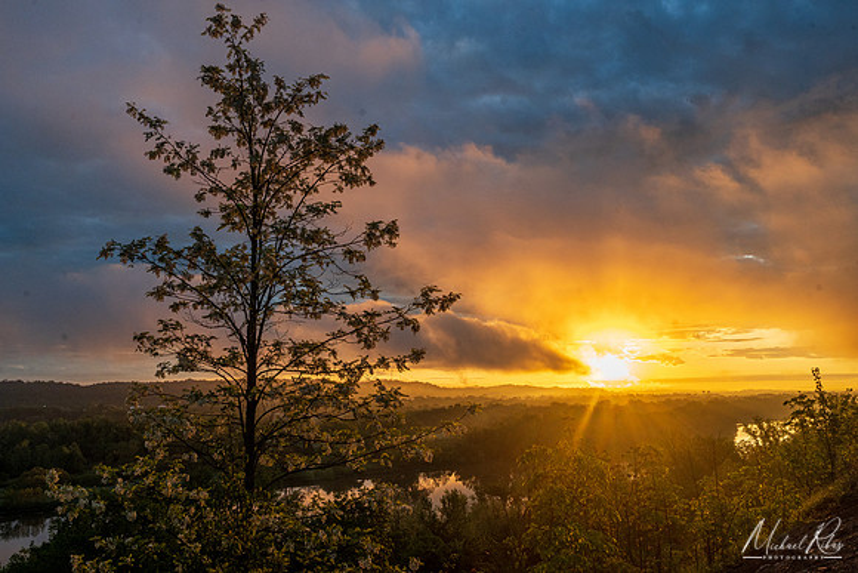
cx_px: 429
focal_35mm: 29
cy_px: 286
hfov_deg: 63.2
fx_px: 697
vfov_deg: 44.6
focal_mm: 19.5
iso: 400
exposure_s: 1/100
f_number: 14
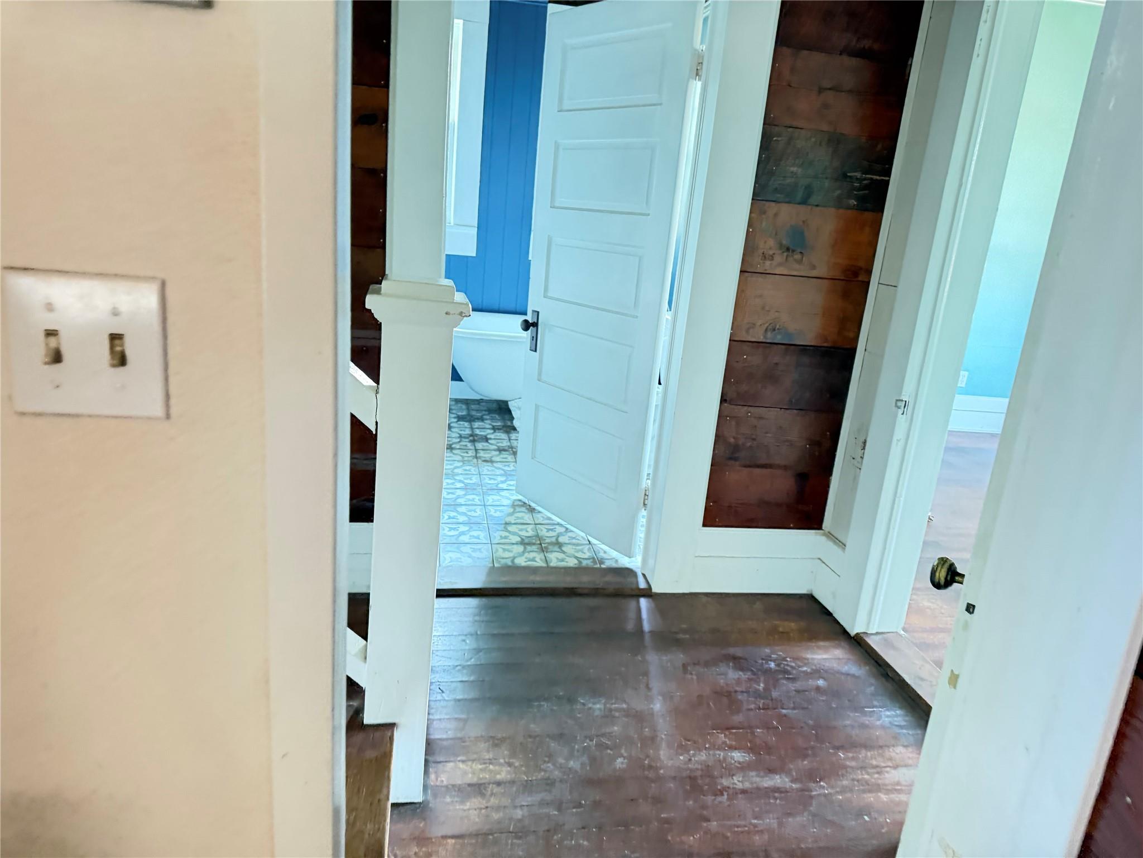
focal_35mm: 24
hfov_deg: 71.6
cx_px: 572
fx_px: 792
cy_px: 429
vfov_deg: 56.8
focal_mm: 6.76
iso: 1000
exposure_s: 1/39
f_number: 1.78
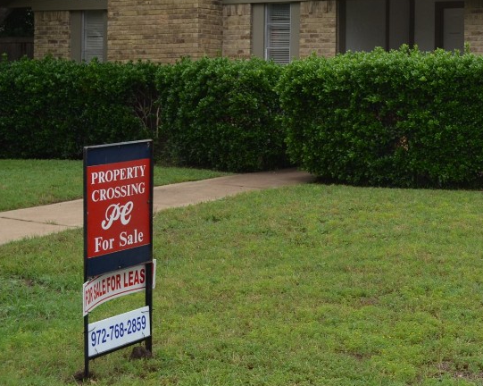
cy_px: 75
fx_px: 1114
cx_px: 468
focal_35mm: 78
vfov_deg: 19.4
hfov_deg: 23.6
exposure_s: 1/200
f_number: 6.3
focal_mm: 26
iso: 100
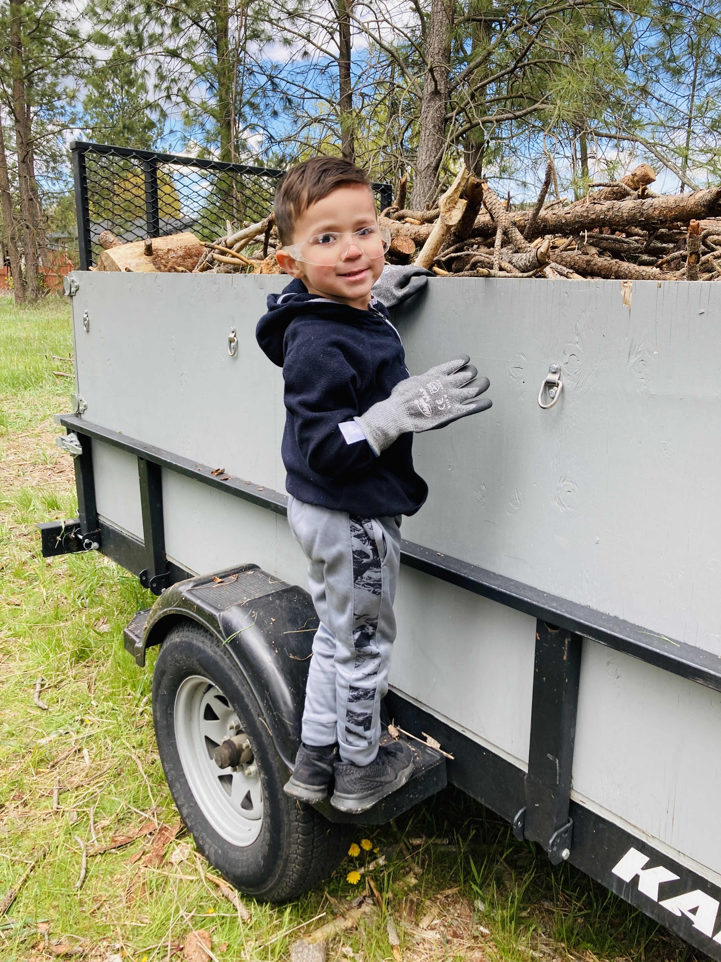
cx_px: 360
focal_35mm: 28
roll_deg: -1.9
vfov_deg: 63.4
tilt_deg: -13.4
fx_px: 778
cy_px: 481
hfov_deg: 49.7
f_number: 1.8
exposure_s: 1/312
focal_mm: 3.99
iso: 20
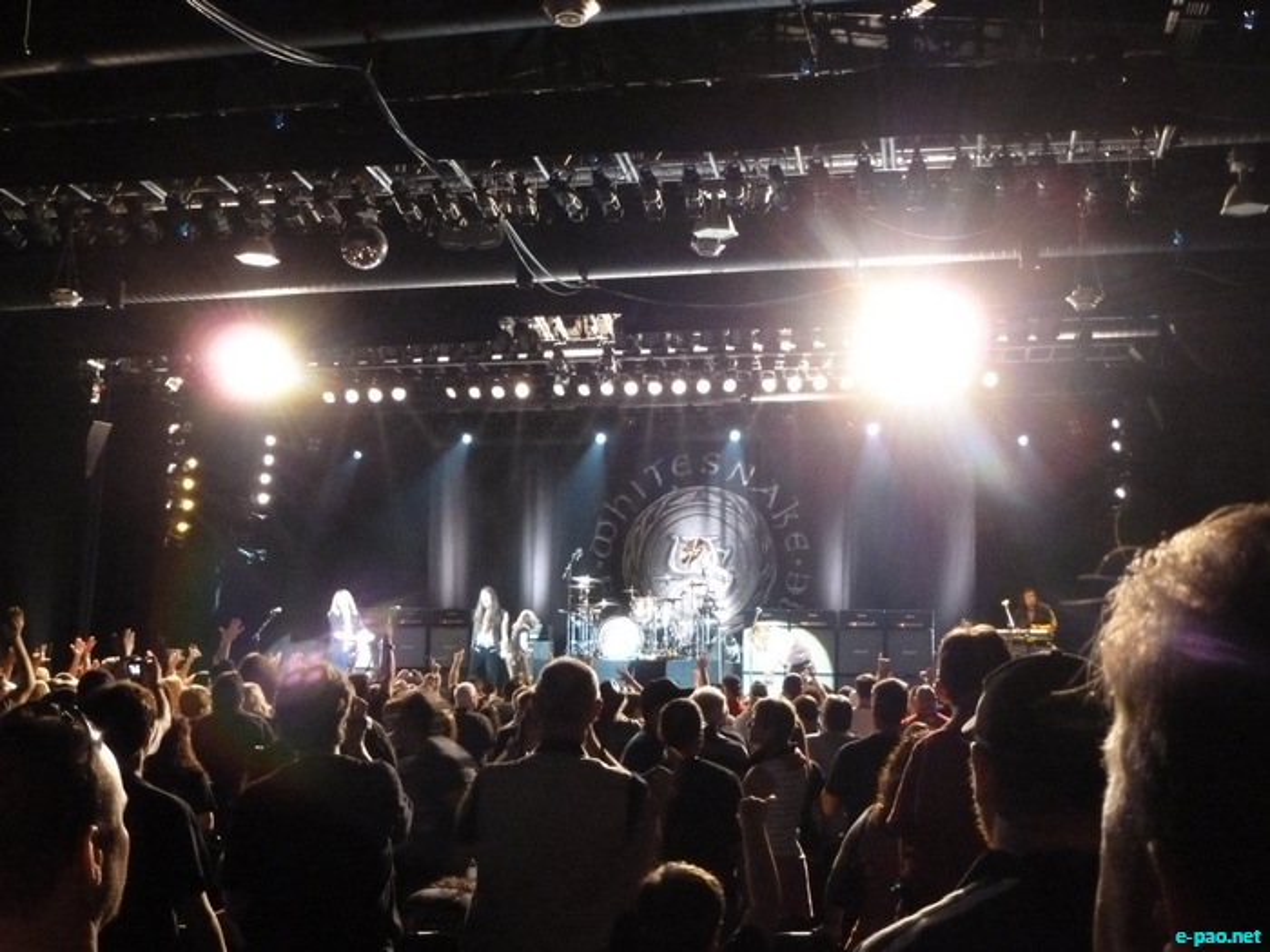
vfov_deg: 37.7
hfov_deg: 49.0
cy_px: 476
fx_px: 1394
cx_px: 635
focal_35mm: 38
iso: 1000
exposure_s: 1/15
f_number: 3.8
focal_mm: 6.8
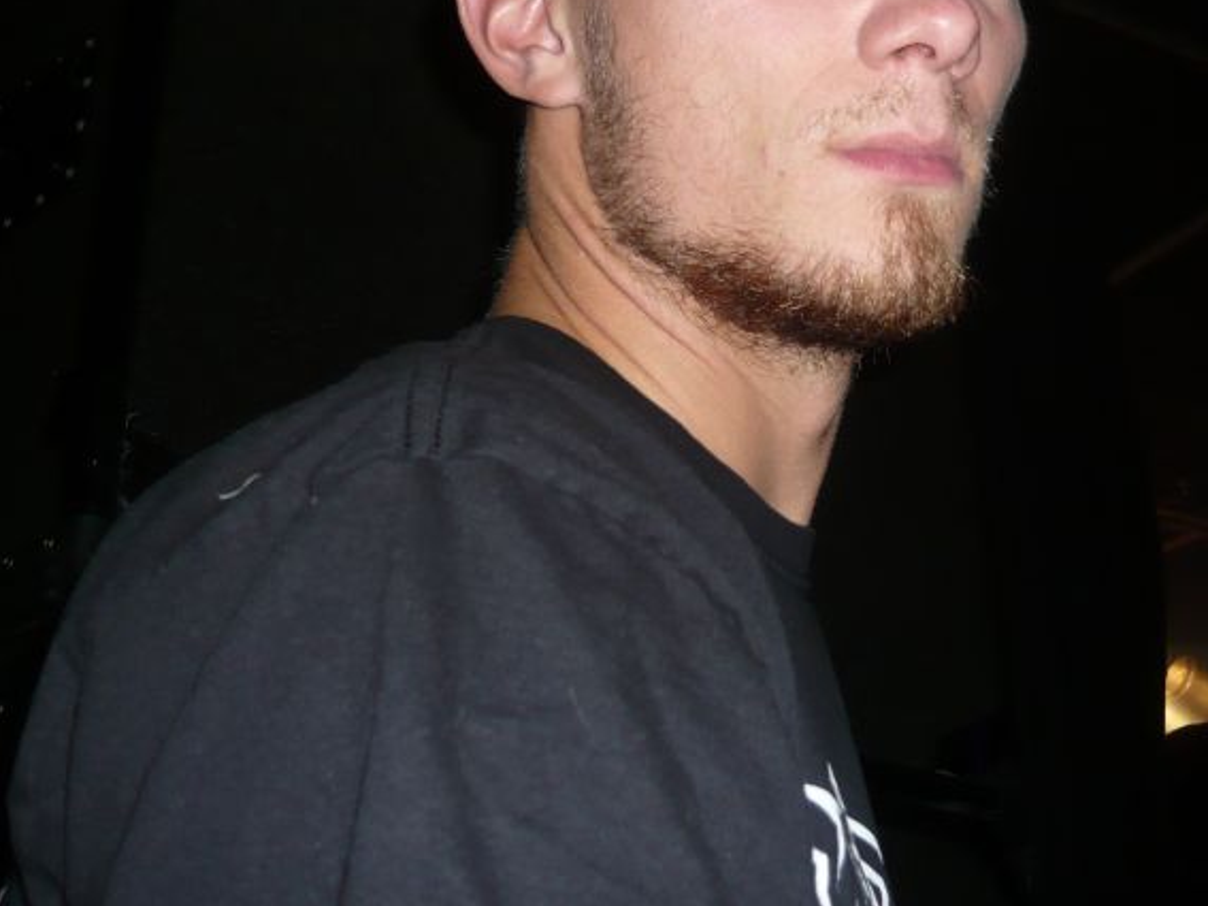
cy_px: 288
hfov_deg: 39.3
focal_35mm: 48
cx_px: 782
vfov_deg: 30.0
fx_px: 1675
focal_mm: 5.5
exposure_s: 1/30
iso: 100
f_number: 3.1
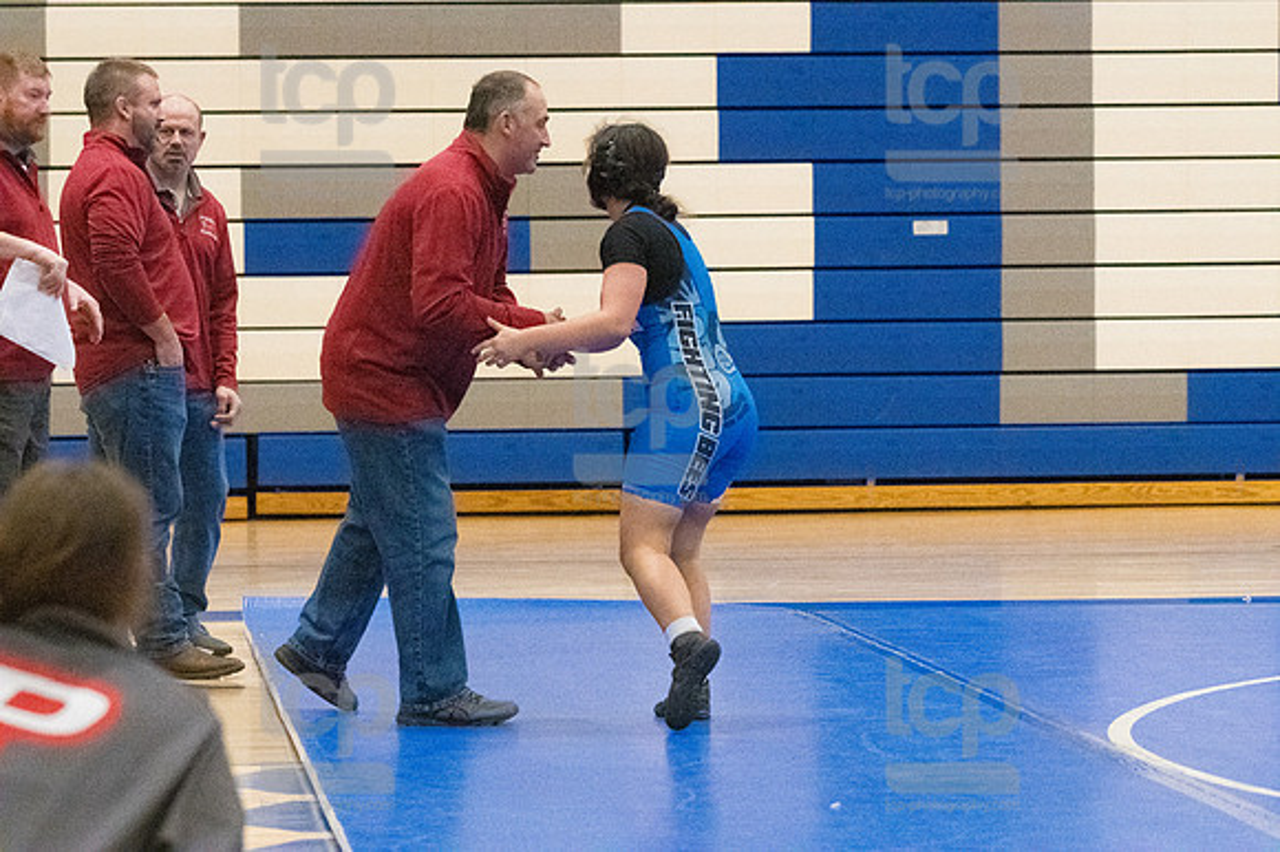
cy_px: 426
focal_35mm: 157
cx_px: 640
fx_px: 5579
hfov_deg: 13.1
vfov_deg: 8.7
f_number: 4.5
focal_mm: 105
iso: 10000
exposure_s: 1/1600
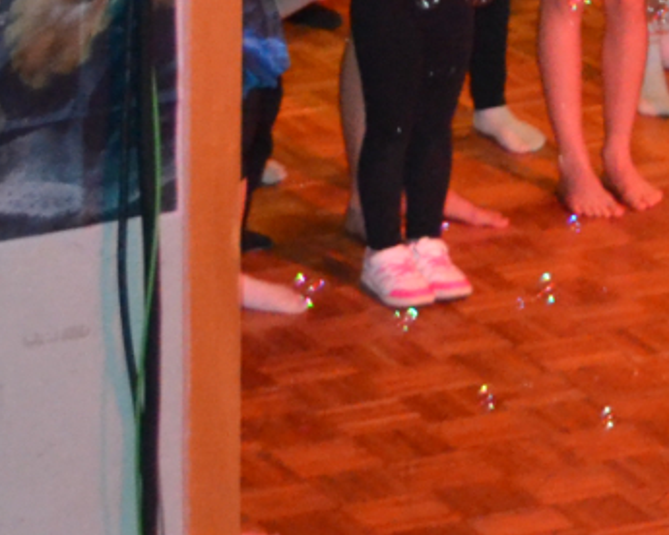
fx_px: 5623
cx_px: 1842
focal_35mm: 284
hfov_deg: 6.4
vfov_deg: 5.4
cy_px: -385
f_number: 5
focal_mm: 34
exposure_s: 1/60
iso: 2200
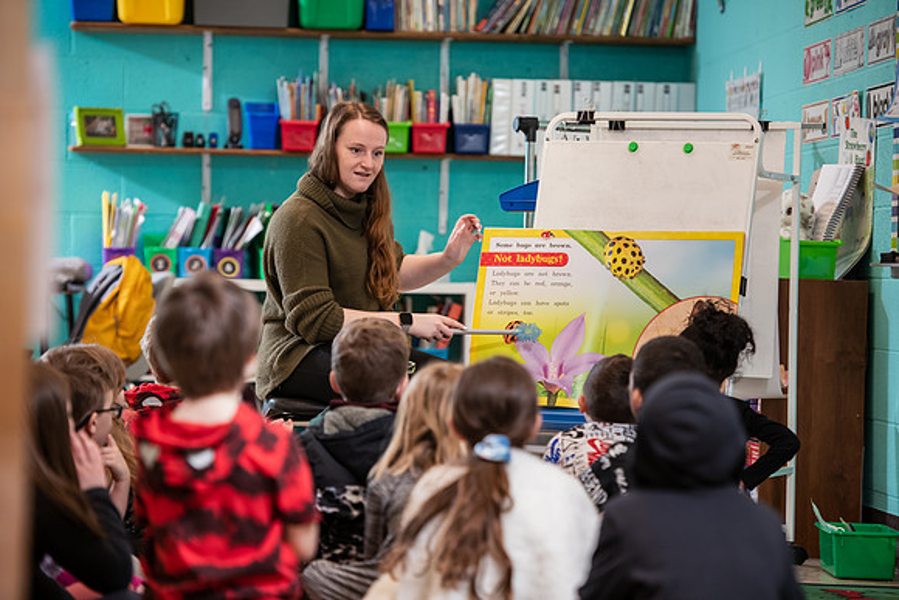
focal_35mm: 135
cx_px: 450
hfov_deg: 15.2
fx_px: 3372
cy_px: 300
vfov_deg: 10.2
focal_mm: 135
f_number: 3.2
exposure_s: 1/200
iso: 1250
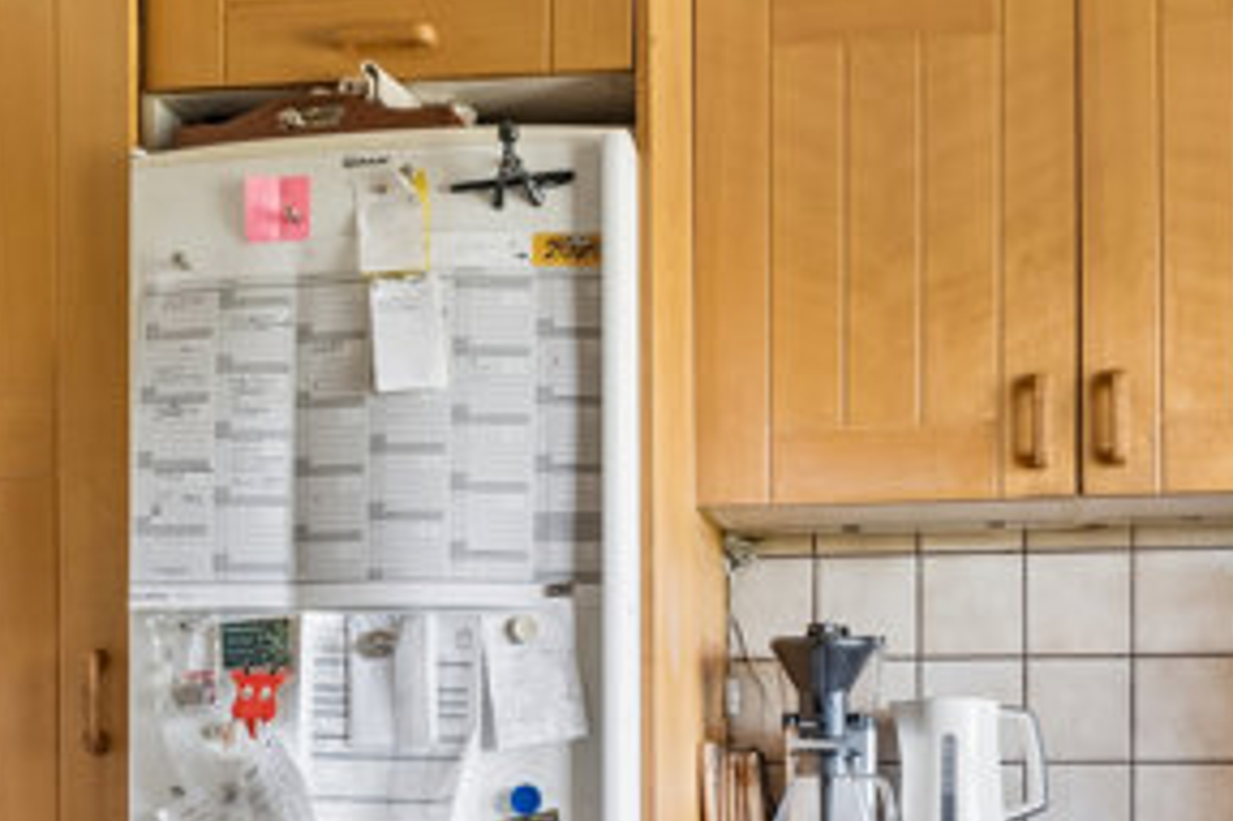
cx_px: 730
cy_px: 797
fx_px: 1862
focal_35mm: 54
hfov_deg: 36.5
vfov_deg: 23.9
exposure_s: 1/2.5
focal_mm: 13
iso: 200
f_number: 8
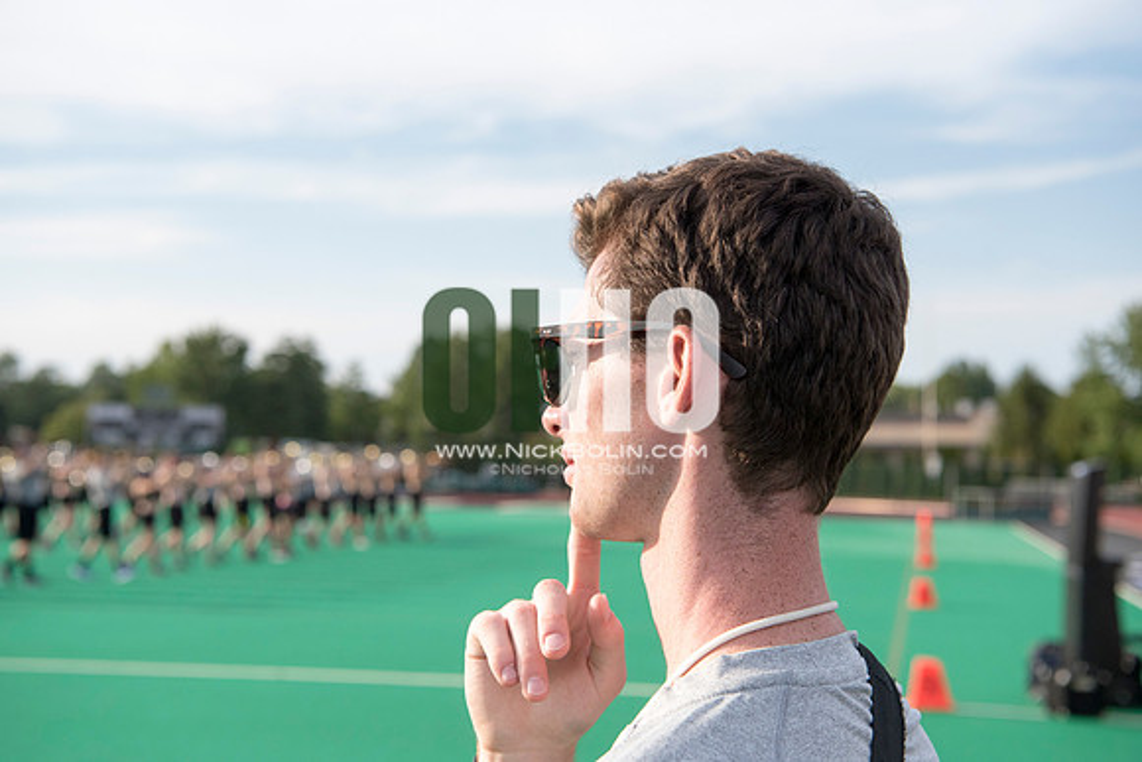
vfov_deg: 26.0
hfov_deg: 38.2
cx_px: 571
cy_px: 381
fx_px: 1650
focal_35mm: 52
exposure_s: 1/3200
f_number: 5.6
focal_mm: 52
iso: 800
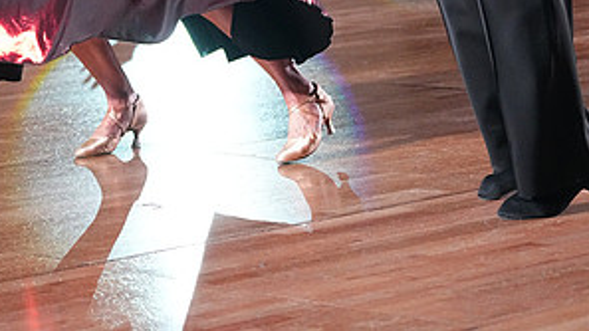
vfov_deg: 6.6
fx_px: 2842
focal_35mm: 182
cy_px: -204
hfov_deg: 11.8
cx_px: 291
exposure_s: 1/400
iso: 8000
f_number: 4.5
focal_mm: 89
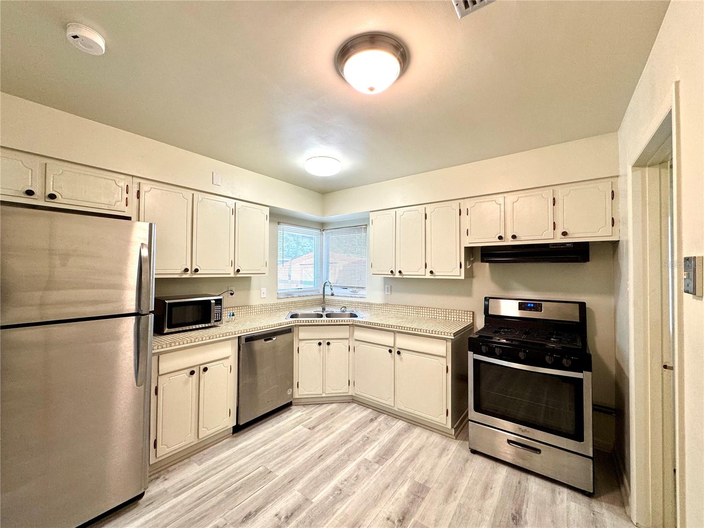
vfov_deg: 85.7
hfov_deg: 102.1
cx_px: 352
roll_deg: -0.5
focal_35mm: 14
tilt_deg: +0.9
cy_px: 264
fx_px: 285
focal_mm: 2.22
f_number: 2.2
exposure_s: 1/120
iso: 160
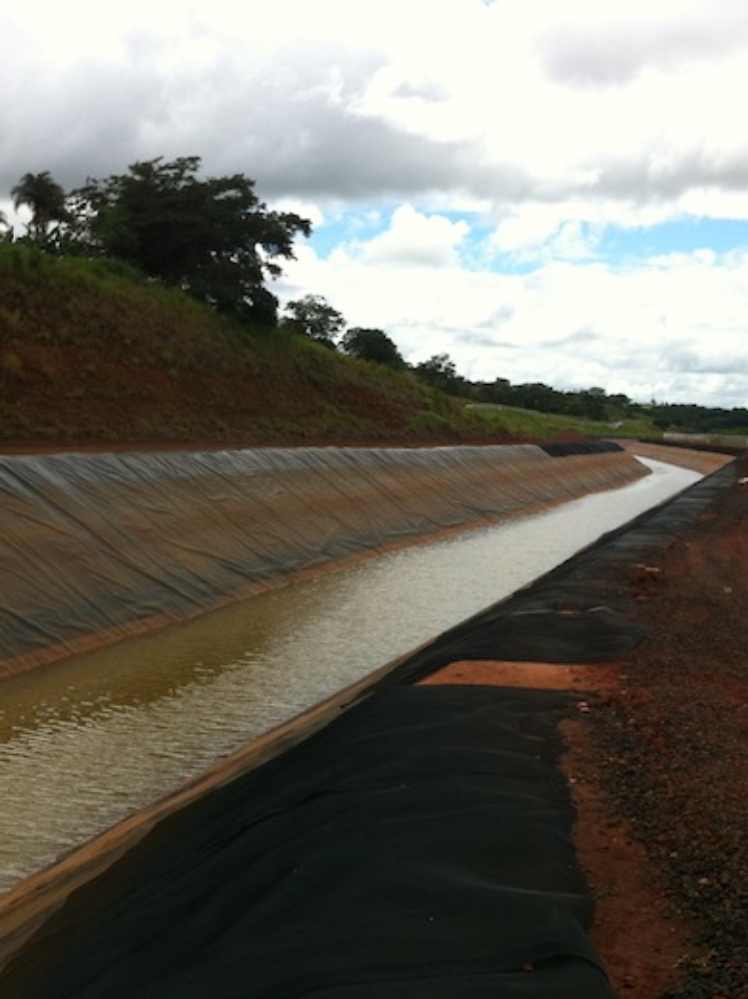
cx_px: 456
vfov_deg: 40.5
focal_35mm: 47
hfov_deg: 30.7
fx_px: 1356
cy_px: 500
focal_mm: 3.85
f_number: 2.8
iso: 80
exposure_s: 1/1371
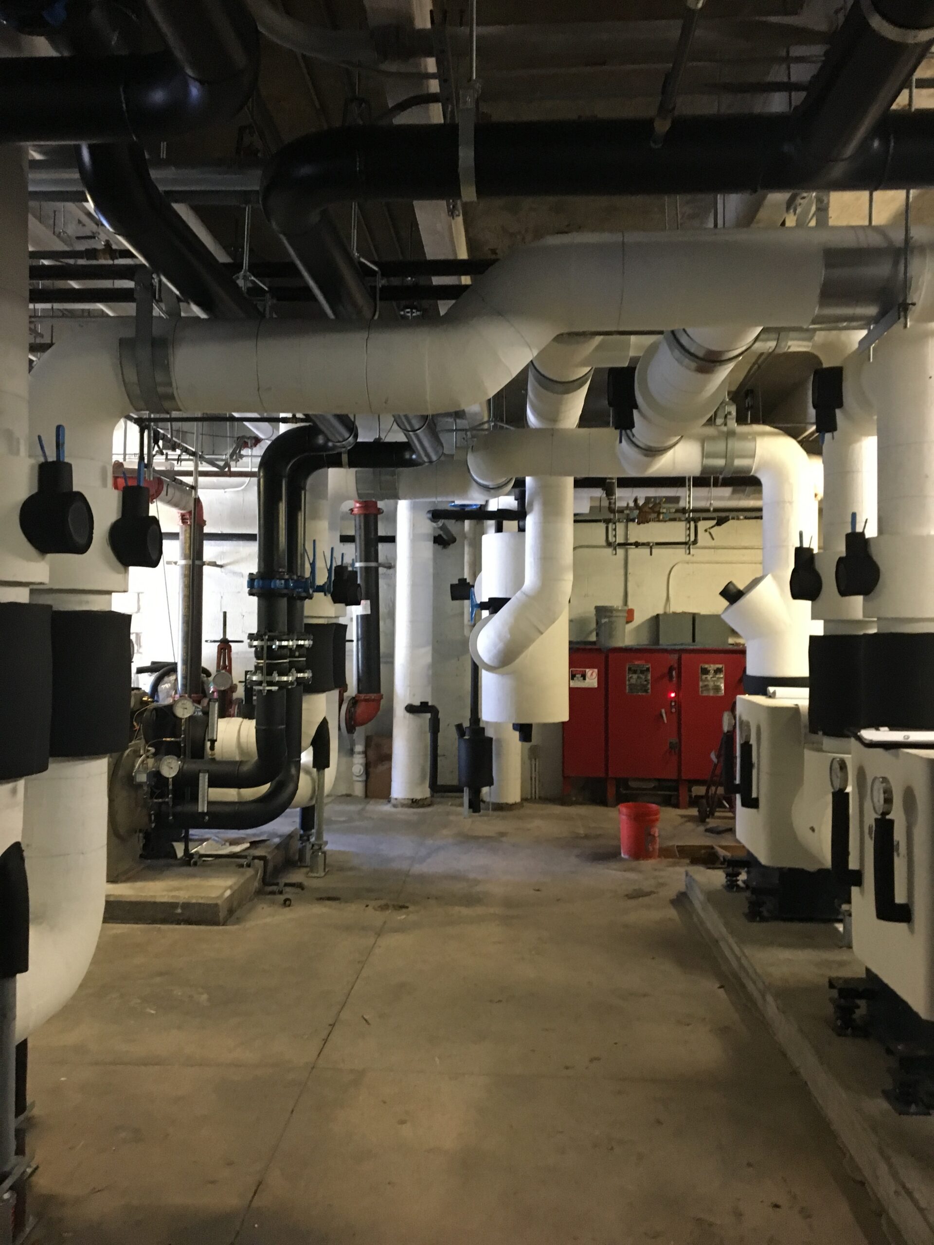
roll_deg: -1.1
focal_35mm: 29
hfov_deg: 48.2
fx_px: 1043
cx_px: 467
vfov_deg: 61.7
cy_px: 622
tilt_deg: +1.6
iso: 200
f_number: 2.2
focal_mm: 4.15
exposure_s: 1/15
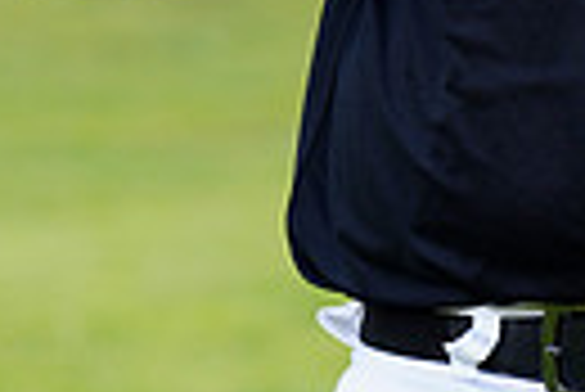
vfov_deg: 2.2
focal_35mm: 625
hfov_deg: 3.3
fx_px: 10167
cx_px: 670
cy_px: -349
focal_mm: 140
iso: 100
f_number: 6.3
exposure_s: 1/250
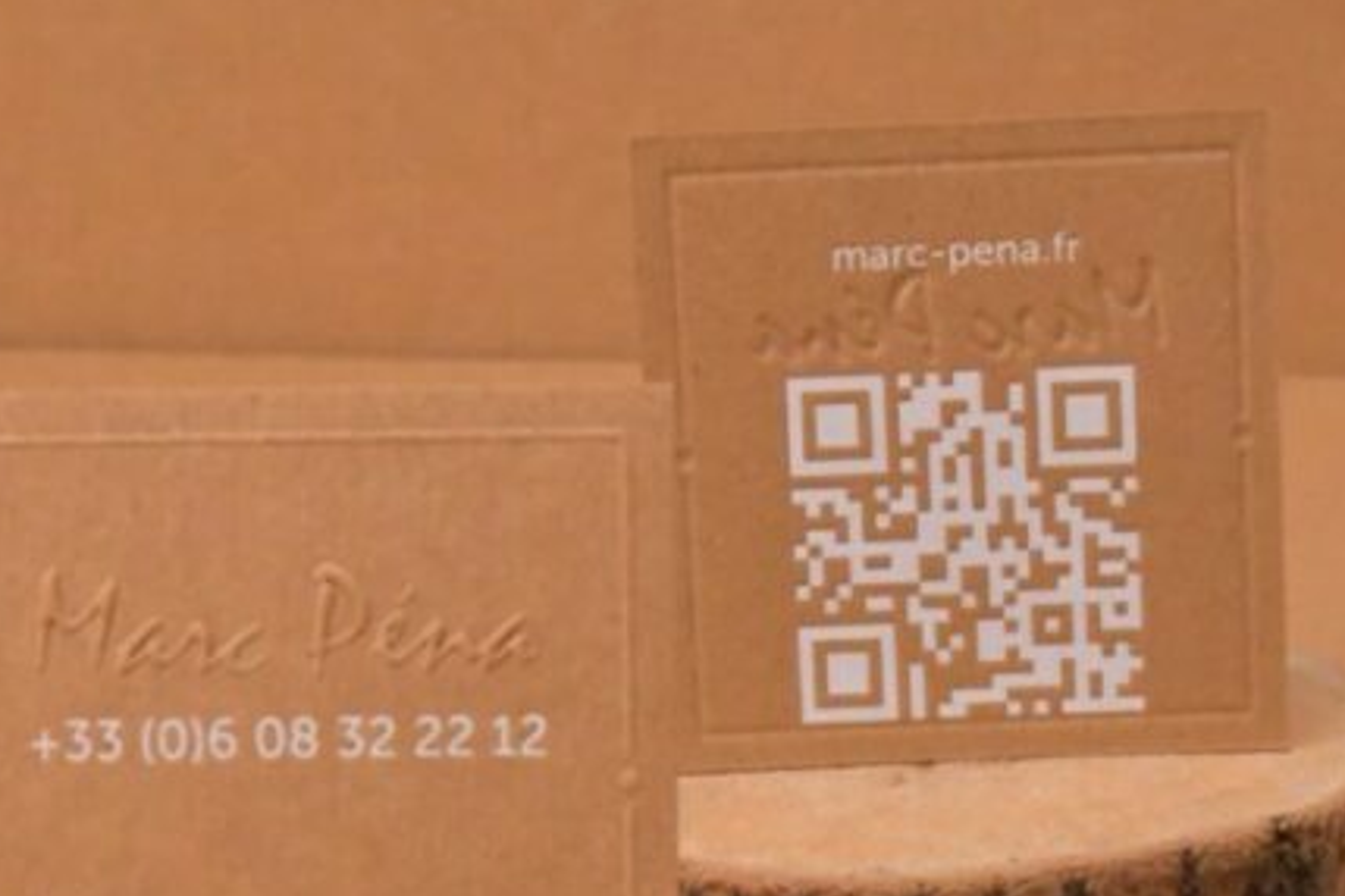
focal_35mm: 136
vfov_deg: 9.9
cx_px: 953
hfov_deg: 15.0
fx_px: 5081
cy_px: 1051
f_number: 14
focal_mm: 38
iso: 6400
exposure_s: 1/125
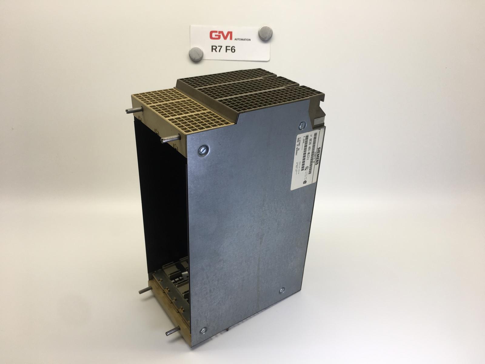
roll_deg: -0.7
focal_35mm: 29
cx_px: 242
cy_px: 182
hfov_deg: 61.7
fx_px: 406
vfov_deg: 48.2
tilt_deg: -30.6
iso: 25
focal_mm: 4.15
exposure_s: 1/100
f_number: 2.2
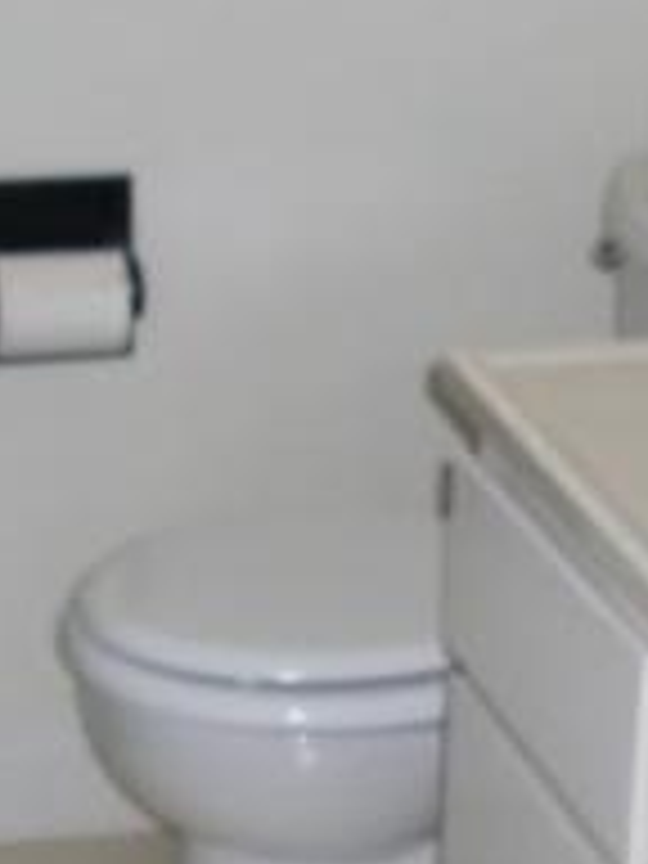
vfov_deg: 16.4
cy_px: 598
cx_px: 486
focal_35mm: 120
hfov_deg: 12.3
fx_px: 2995
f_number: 2.8
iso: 400
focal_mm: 6.3
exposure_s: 1/60
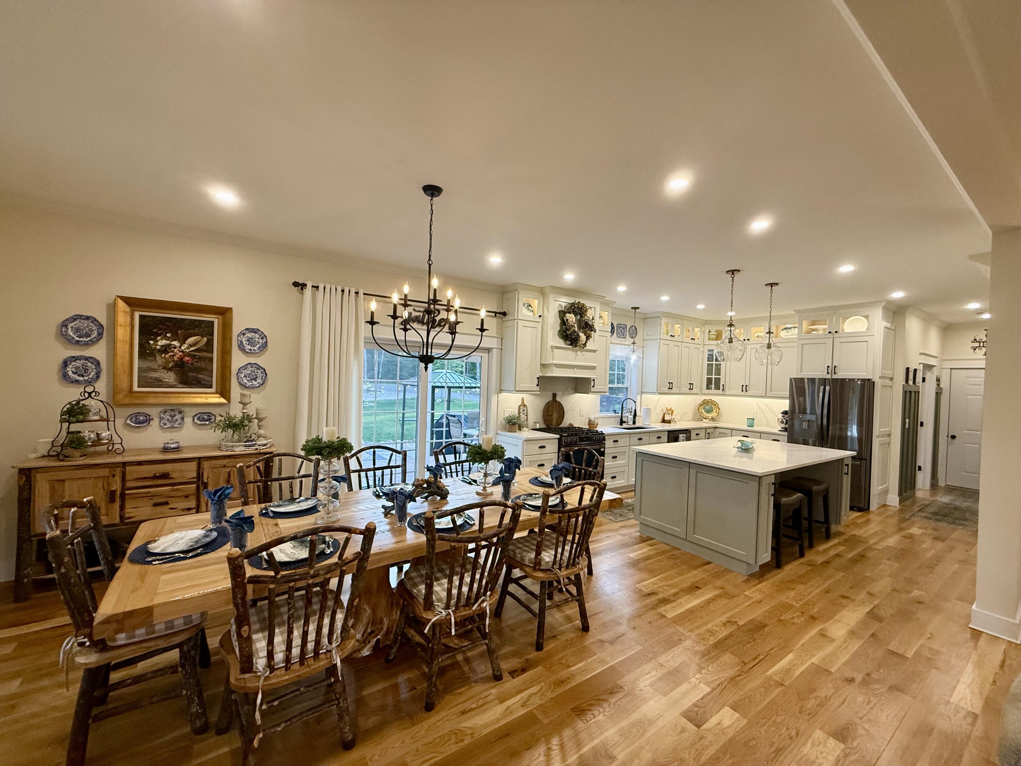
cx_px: 510
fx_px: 413
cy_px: 383
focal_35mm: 14
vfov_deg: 85.7
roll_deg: -0.8
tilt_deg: +0.3
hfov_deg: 102.1
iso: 200
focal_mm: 2.22
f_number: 2.2
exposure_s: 1/120
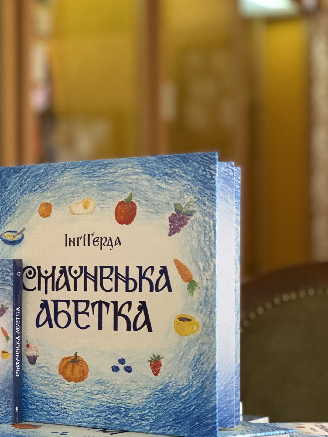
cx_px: 86
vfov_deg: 23.3
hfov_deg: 17.5
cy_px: 215
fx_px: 1061
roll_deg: -0.4
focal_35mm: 84
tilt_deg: +3.1
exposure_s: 1/33
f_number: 2
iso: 200
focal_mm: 6
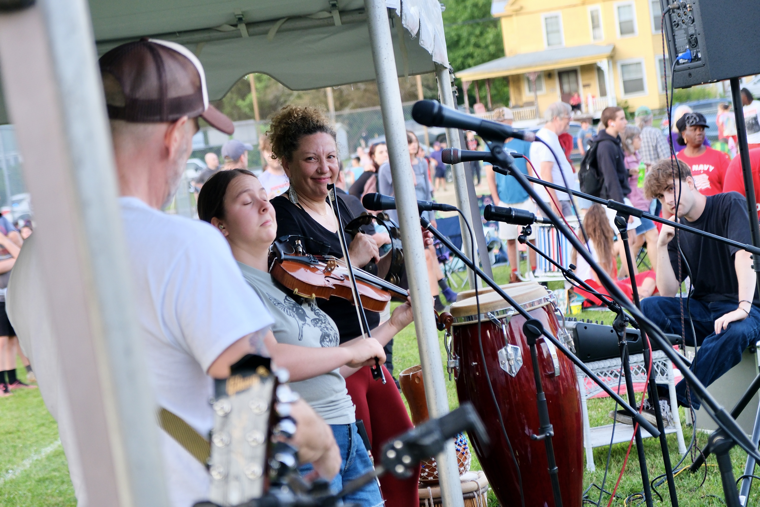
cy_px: 254
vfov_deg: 16.5
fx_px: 1752
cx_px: 380
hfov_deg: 24.5
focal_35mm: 83
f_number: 4
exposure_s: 1/160
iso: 1250
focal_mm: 55
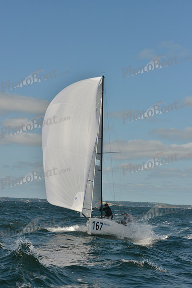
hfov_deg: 19.5
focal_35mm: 70
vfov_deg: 28.8
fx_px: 560
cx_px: 96
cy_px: 144
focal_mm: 70
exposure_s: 1/1600
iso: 400
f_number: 11
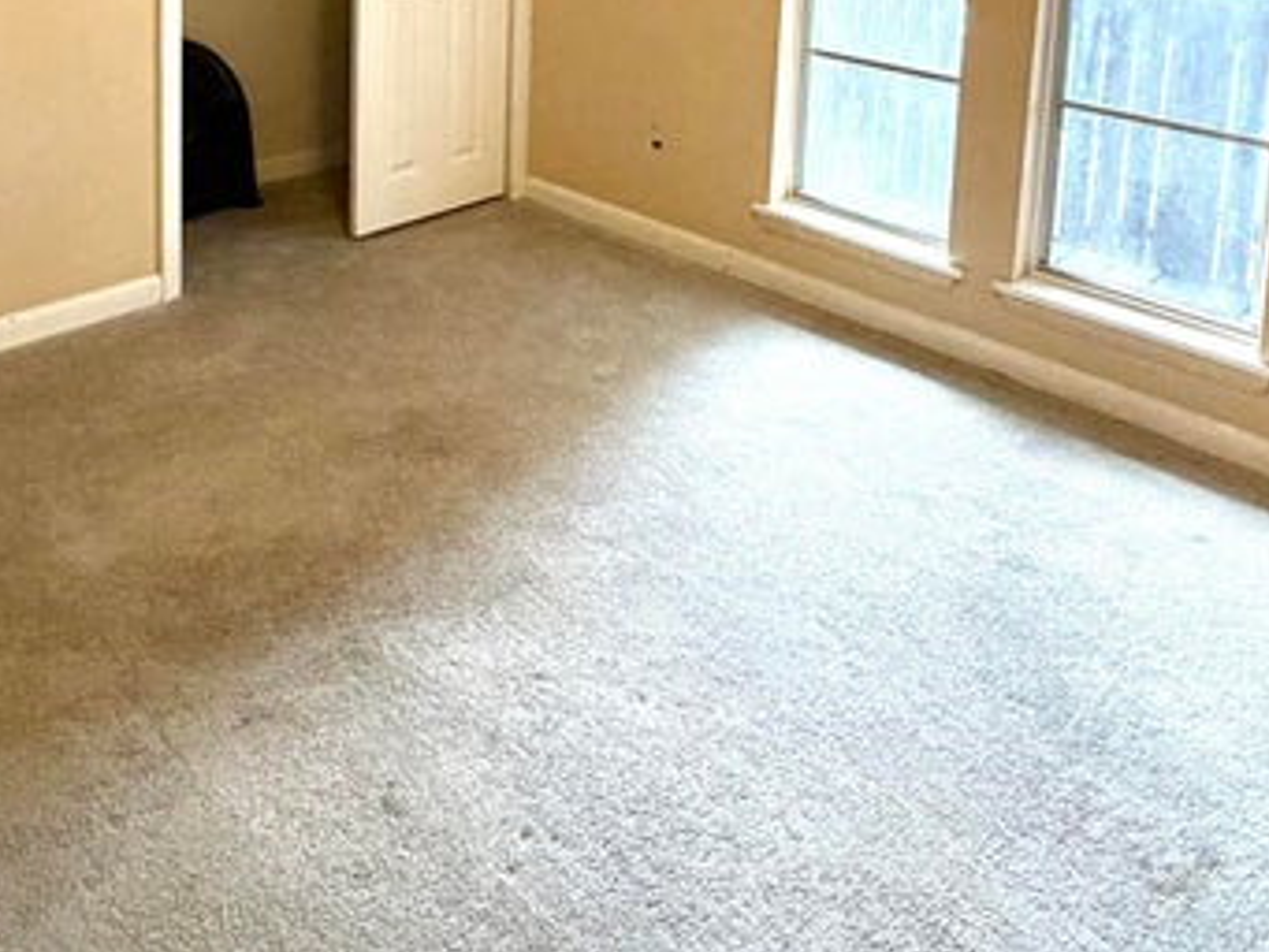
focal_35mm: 35
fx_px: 1284
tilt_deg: -7.6
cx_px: 661
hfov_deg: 52.6
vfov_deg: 35.3
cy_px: -78
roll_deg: -2.7
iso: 320
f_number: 2.2
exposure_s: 1/60
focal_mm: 2.22
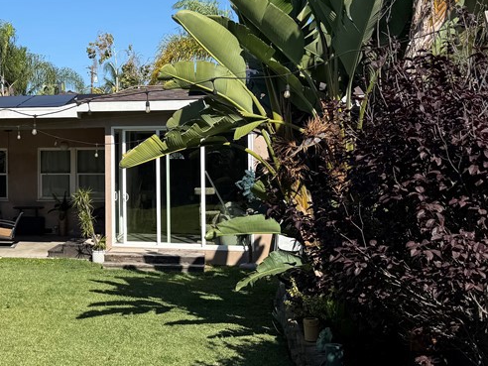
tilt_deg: +0.9
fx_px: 705
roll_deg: -0.5
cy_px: 145
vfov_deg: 29.0
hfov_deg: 35.7
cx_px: 40
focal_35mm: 50
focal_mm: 6.76
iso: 80
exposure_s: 1/4405
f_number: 1.78
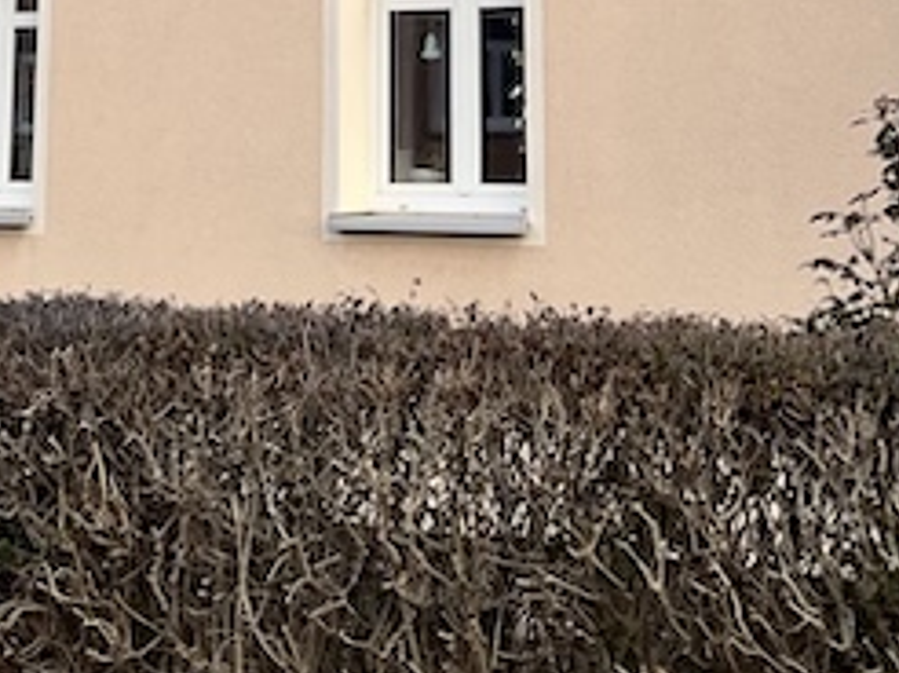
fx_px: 2724
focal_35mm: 105
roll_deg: -0.6
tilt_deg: +12.4
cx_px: 303
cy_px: -501
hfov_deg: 18.7
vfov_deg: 12.9
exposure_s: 1/484
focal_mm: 5.1
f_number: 1.6
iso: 50
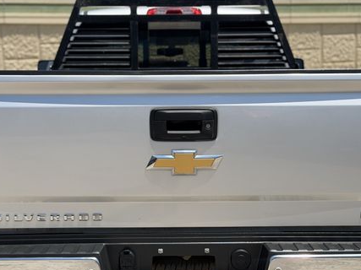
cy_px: 160
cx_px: 178
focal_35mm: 72
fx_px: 751
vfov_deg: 20.4
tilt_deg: -7.7
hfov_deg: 27.0
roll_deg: +1.5
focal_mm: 6.76
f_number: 1.78
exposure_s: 1/6024
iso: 80
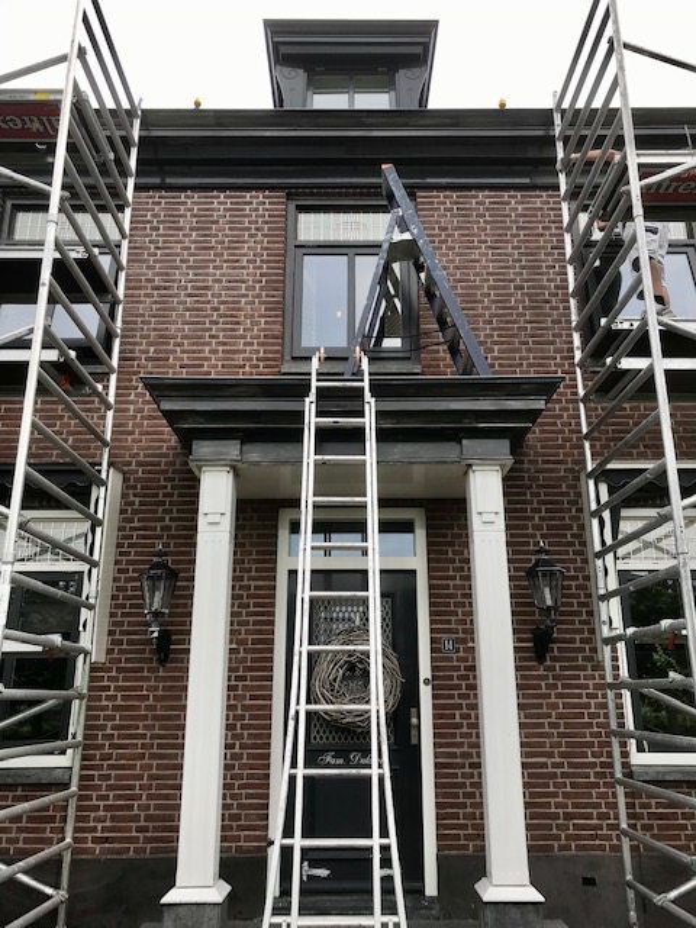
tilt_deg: +18.8
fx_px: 751
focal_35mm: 28
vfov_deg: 63.4
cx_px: 348
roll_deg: -0.1
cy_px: 464
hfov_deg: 49.7
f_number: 1.8
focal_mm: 3.99
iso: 20
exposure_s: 1/488
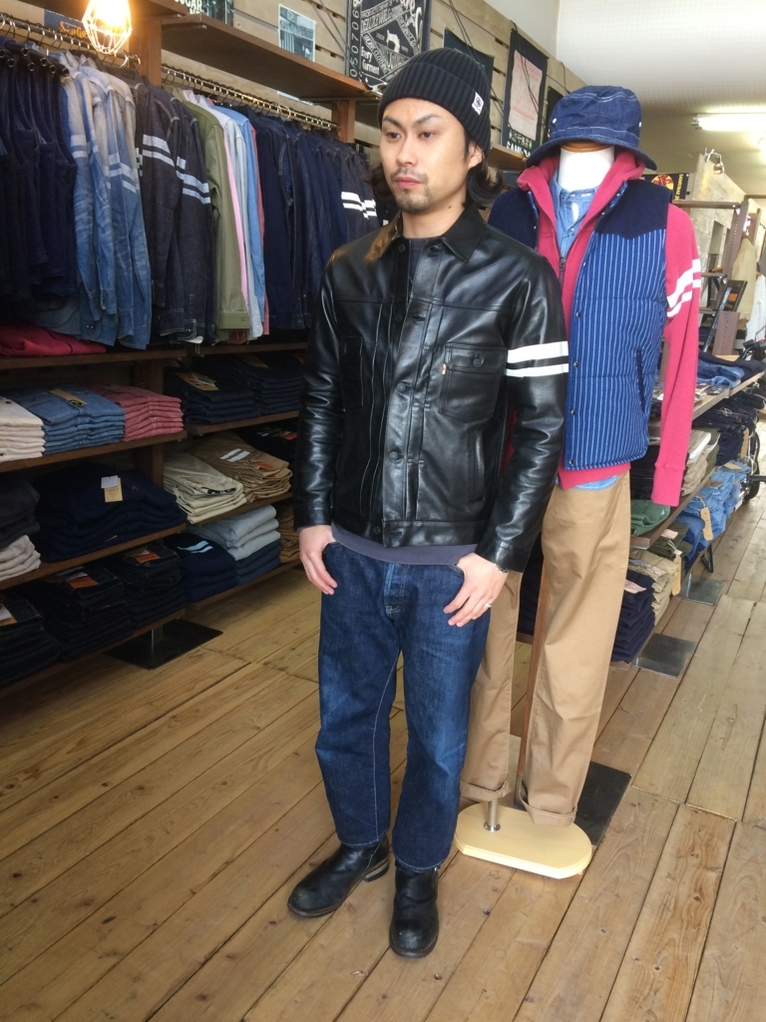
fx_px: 856
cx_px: 383
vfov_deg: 61.7
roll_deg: -4.3
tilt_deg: -16.4
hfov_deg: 48.2
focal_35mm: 29
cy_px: 511
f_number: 2.2
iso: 64
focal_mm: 4.15
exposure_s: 1/30
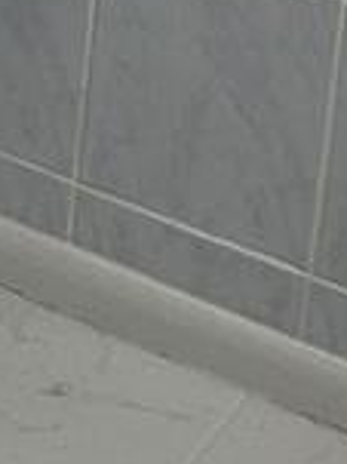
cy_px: -559
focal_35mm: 207
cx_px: -860
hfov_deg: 6.3
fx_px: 2771
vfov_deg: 8.9
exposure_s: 1/120
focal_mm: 5.4
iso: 160
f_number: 1.8
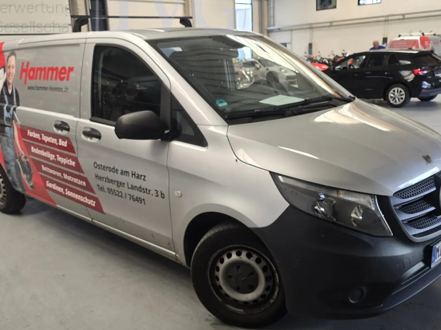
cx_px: 191
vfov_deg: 40.6
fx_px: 446
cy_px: 182
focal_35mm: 35
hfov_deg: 52.5
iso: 80
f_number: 1.7
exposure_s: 1/180
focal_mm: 6.3
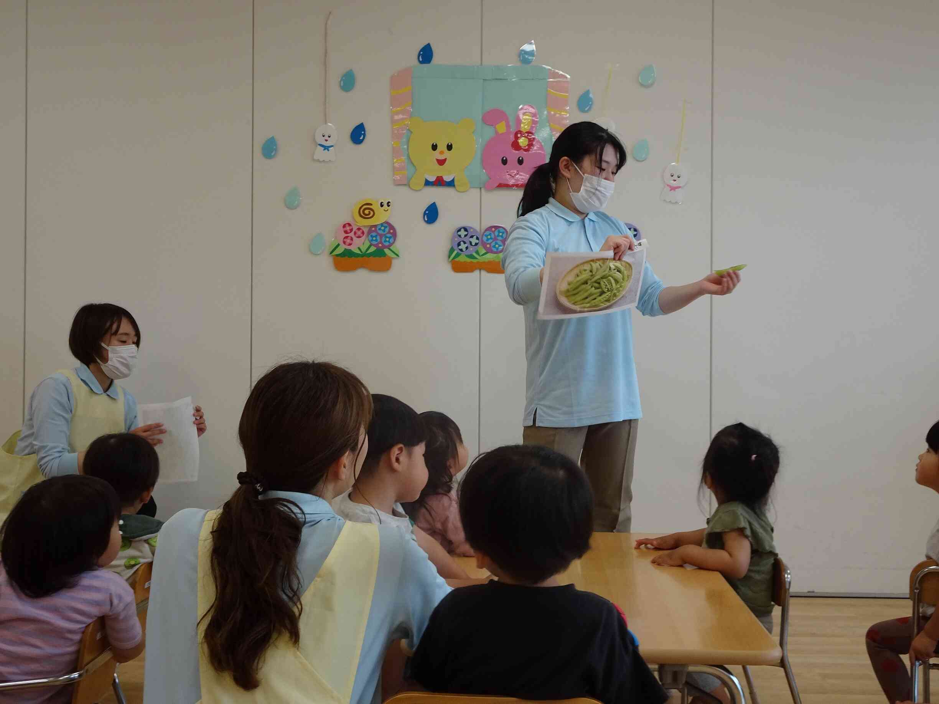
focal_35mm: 40
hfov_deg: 46.8
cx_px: 470
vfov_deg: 36.0
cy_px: 352
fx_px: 1085
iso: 125
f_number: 4
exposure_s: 1/60
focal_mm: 6.8
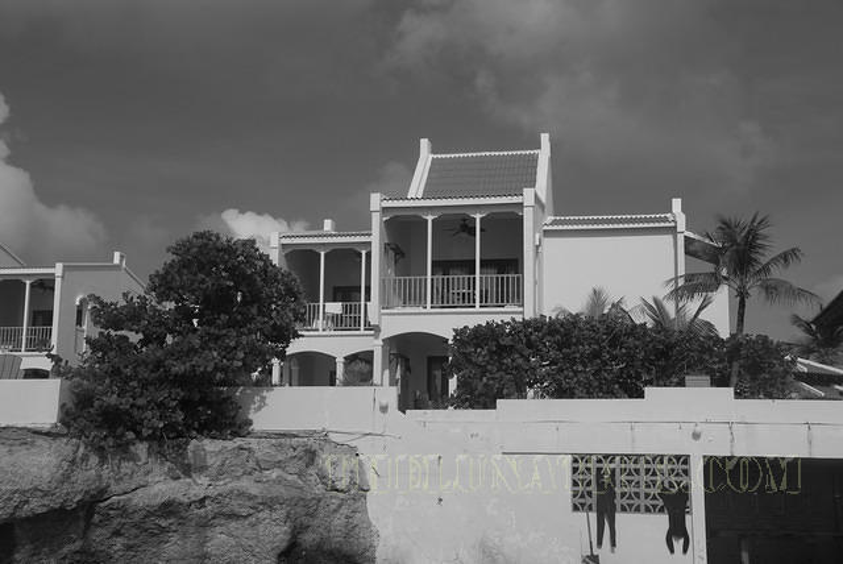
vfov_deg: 28.1
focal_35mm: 48
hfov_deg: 41.1
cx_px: 422
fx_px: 1125
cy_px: 282
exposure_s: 1/640
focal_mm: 32
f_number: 8
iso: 100
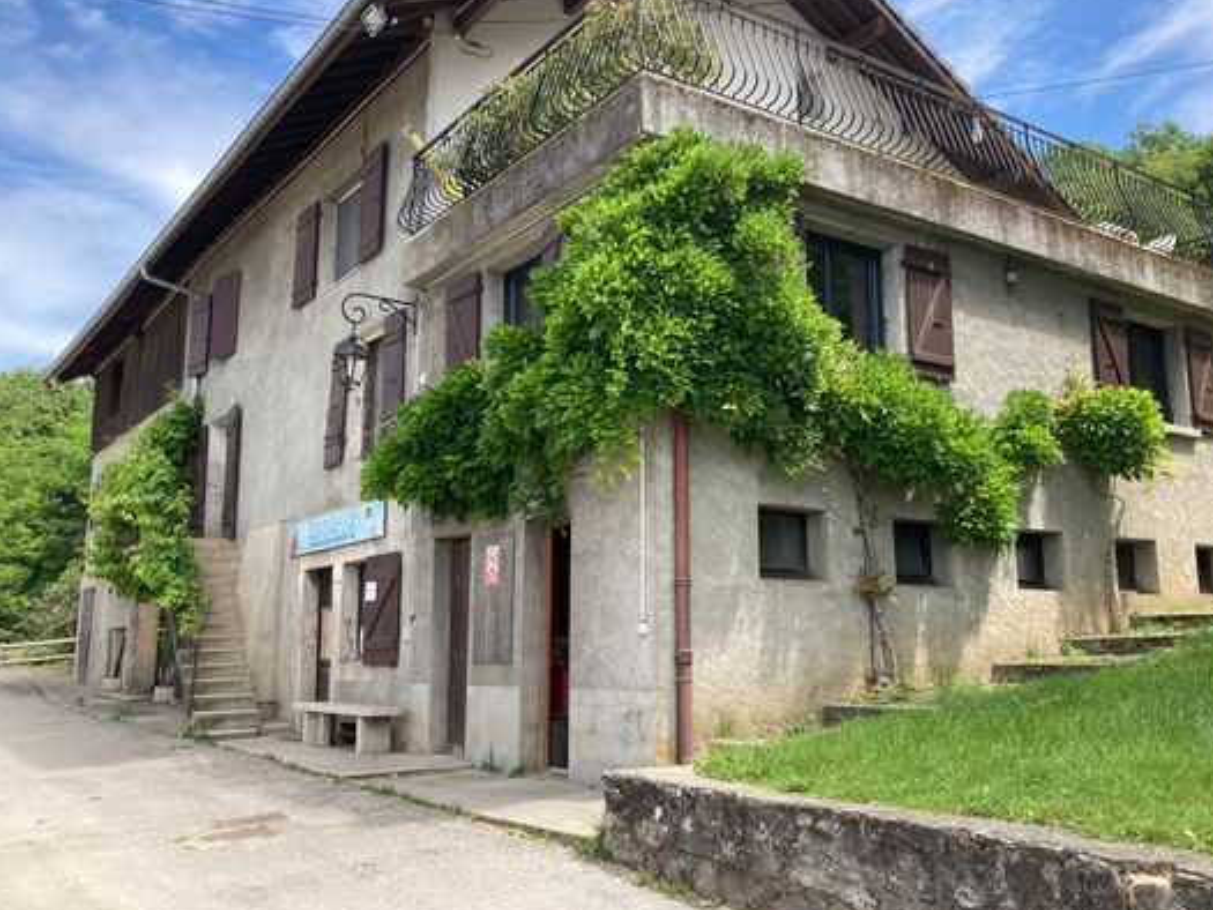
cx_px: 684
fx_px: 1122
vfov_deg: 44.2
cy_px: 430
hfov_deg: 56.6
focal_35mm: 32
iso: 20
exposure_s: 1/666
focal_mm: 3.99
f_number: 1.8
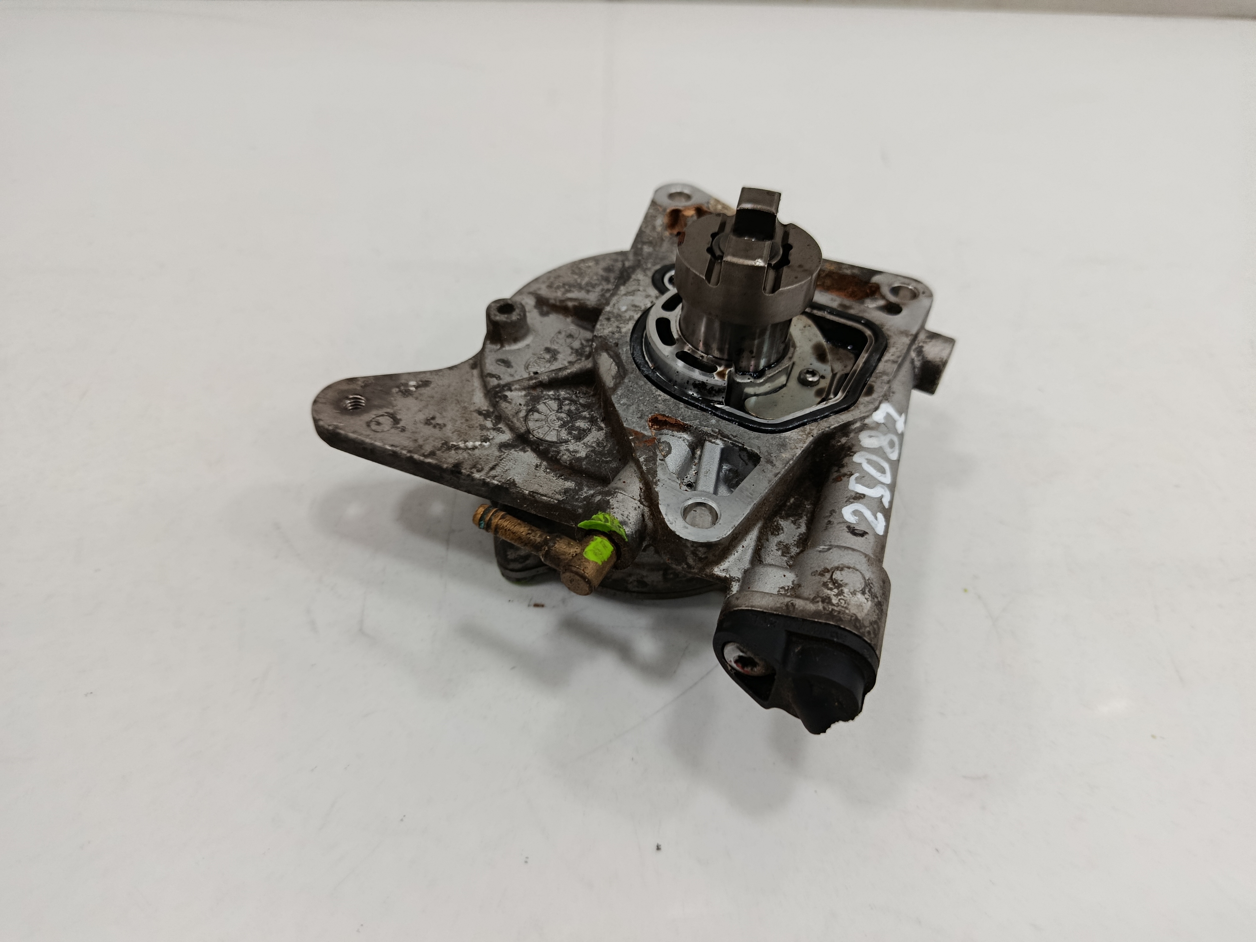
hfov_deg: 71.6
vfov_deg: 56.8
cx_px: 628
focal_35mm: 24
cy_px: 471
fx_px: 871
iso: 889
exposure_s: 1/100
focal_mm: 5.24
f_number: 1.7
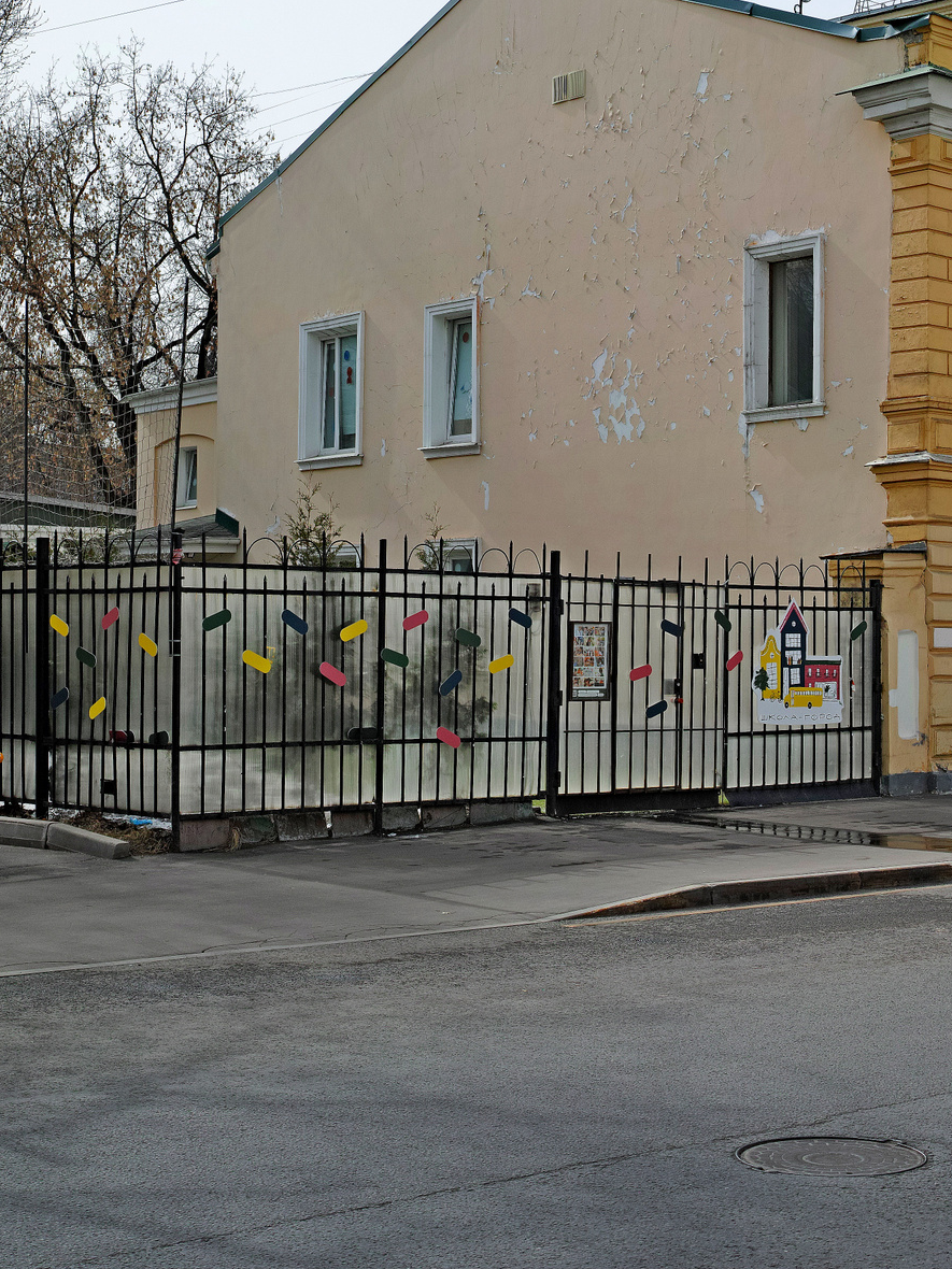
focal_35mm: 66
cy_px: 634
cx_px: 835
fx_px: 2420
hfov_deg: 21.8
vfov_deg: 29.4
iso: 100
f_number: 5.6
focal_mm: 30
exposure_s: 1/400
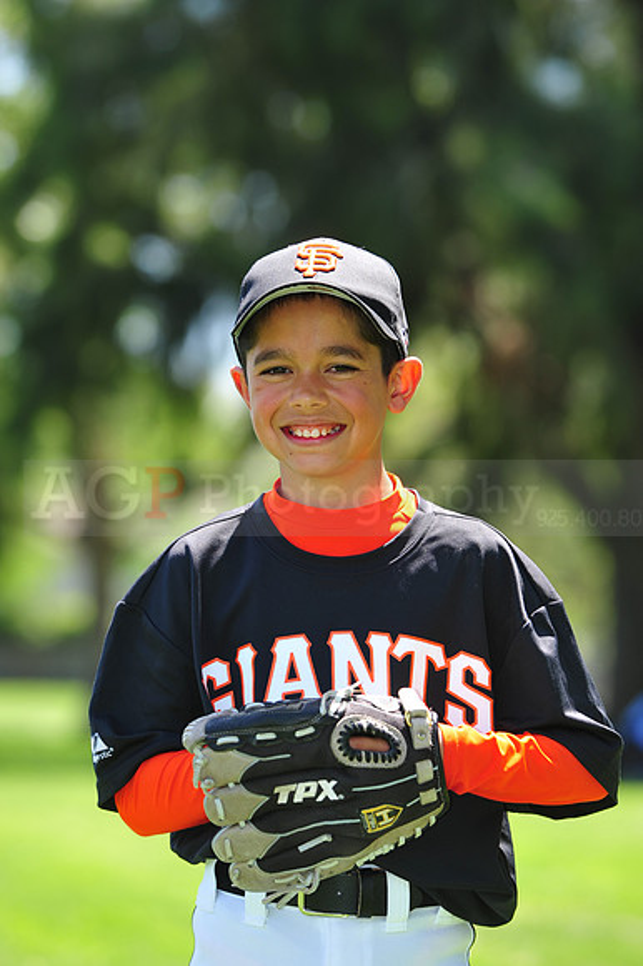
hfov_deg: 6.9
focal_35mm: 200
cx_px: 322
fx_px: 5364
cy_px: 483
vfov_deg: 10.3
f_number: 5.6
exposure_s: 1/250
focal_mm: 200
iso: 200
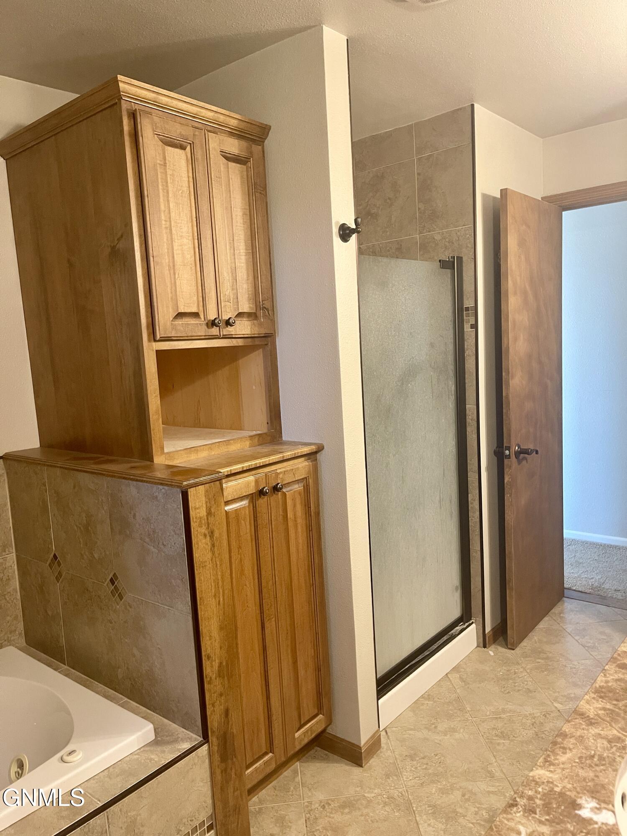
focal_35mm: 25
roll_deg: +3.4
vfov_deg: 69.4
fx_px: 604
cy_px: 418
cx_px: 314
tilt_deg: -7.7
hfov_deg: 54.9
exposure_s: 1/60
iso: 320
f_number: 1.6
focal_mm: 5.1
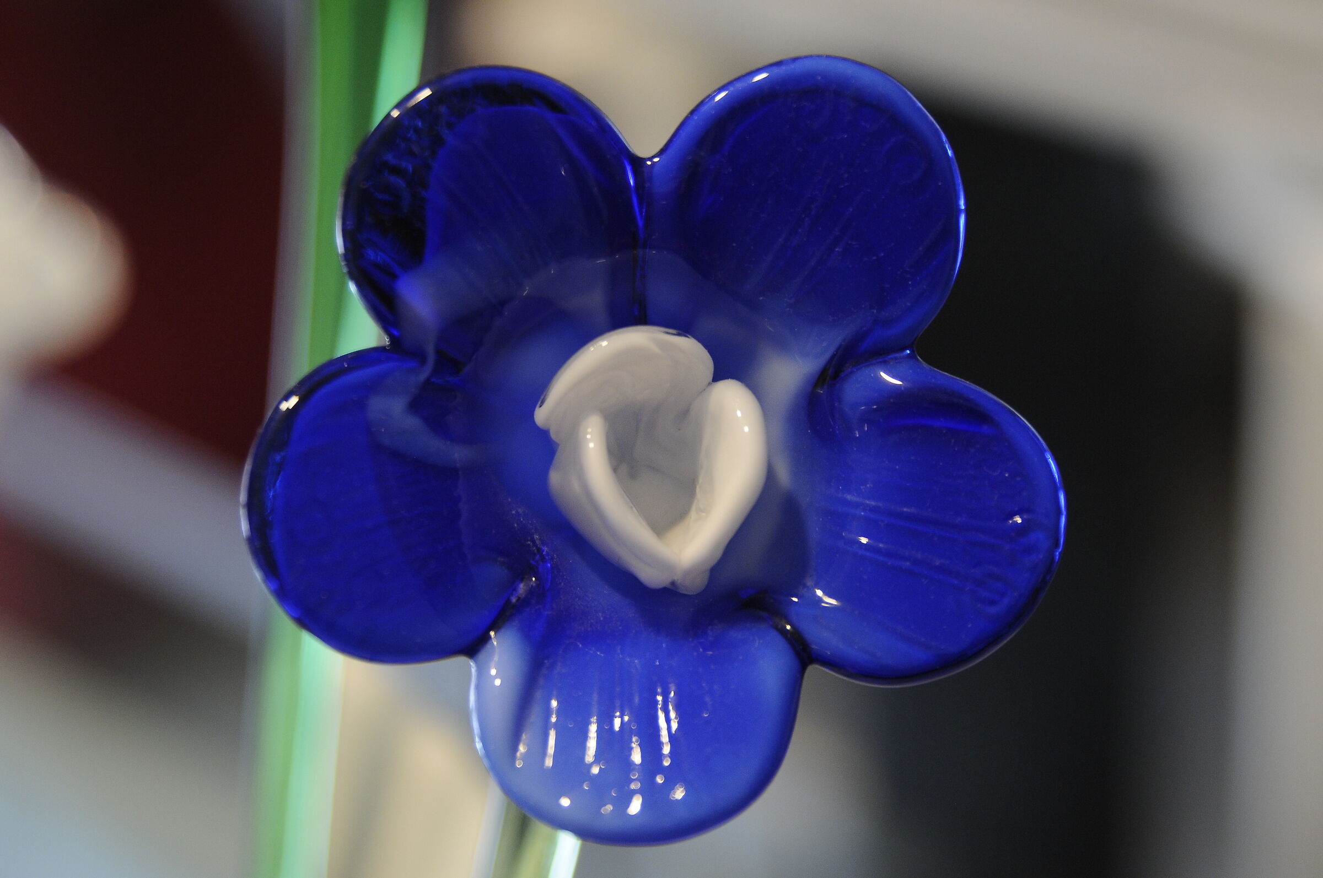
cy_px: 439
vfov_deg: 13.0
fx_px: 3854
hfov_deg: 19.5
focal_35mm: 105
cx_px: 662
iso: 640
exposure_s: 1/160
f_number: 2.8
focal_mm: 70
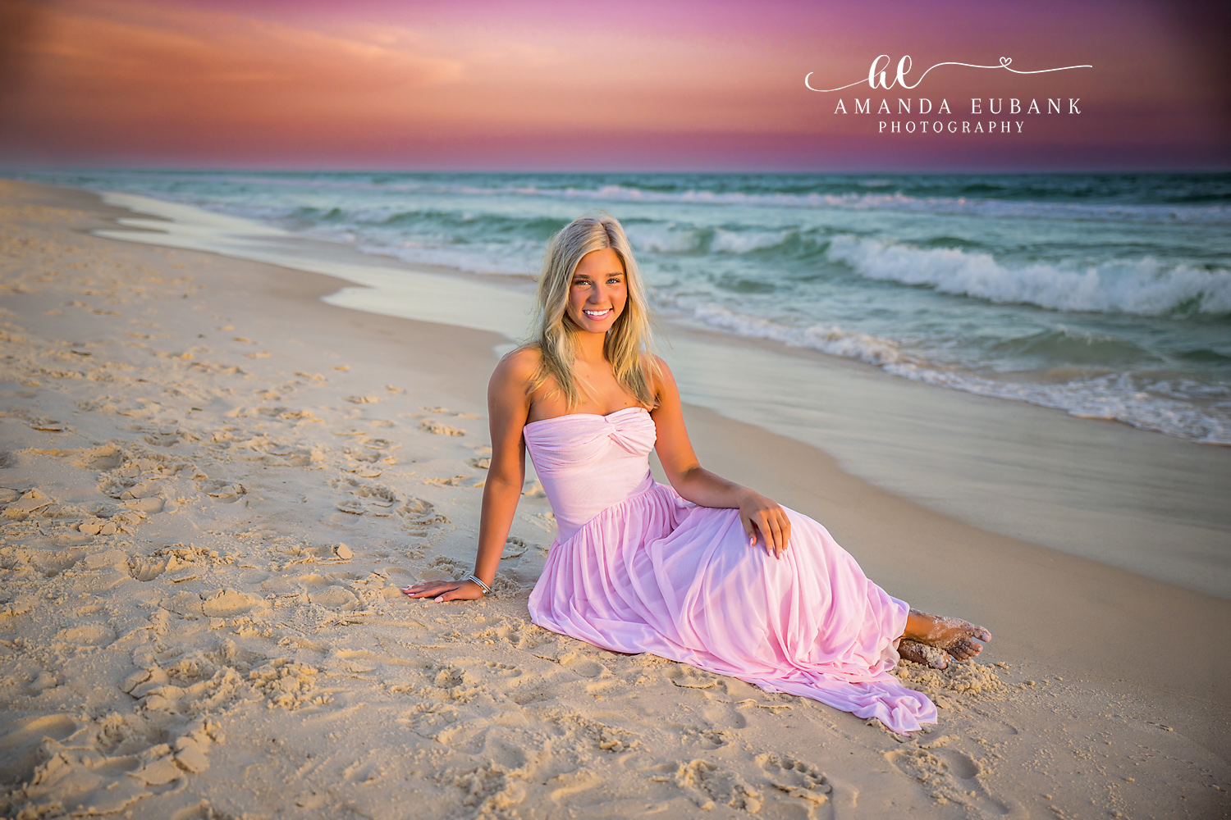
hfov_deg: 50.7
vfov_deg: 35.1
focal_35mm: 38
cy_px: 410
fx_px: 1299
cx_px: 616
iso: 250
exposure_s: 1/1600
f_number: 2.8
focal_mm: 38
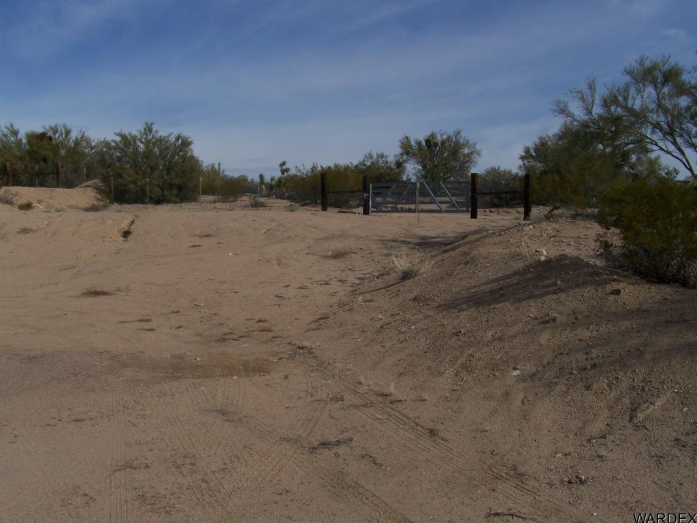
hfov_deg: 49.0
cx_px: 348
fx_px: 765
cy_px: 262
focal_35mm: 38
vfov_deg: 37.7
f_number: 5.6
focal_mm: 6.3
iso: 64
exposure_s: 1/640
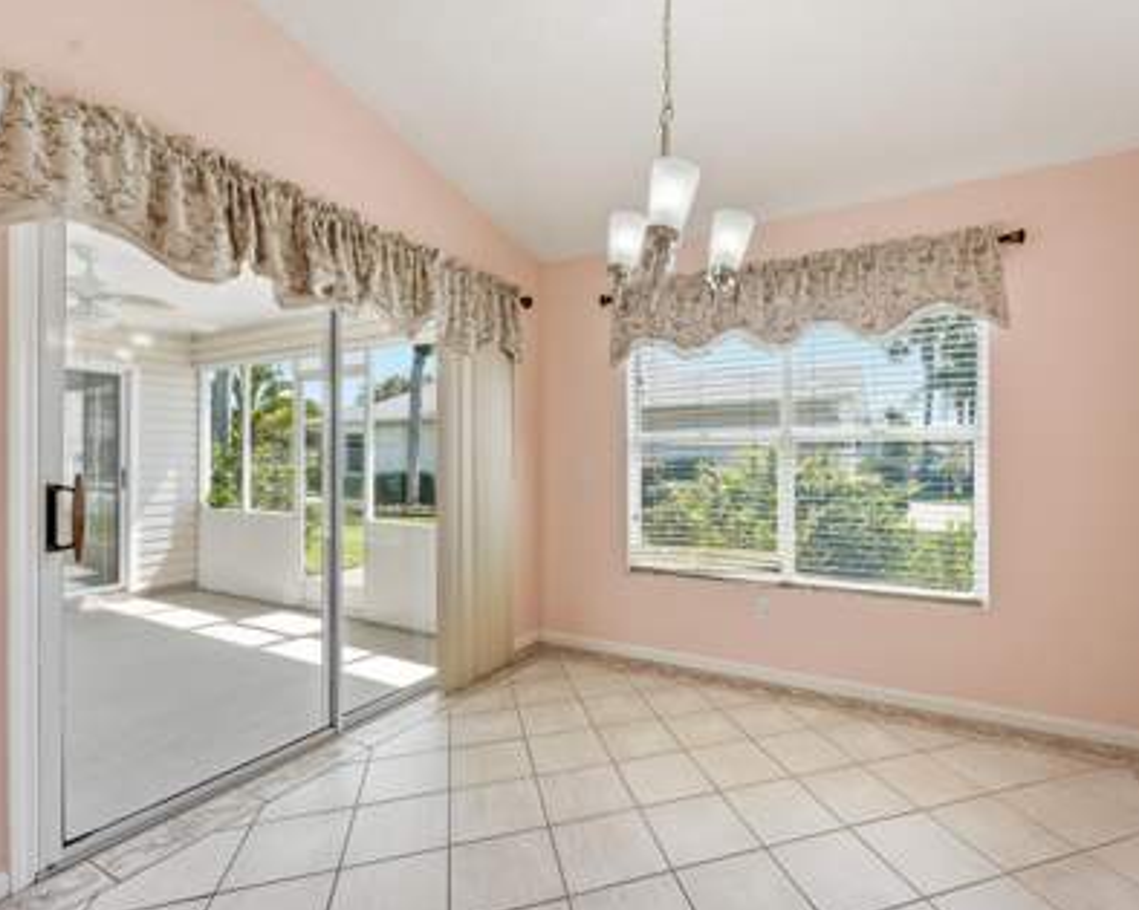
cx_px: 630
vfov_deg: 80.4
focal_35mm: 16
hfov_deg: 92.8
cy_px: 456
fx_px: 539
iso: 400
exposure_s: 1/1000
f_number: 8
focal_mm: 14
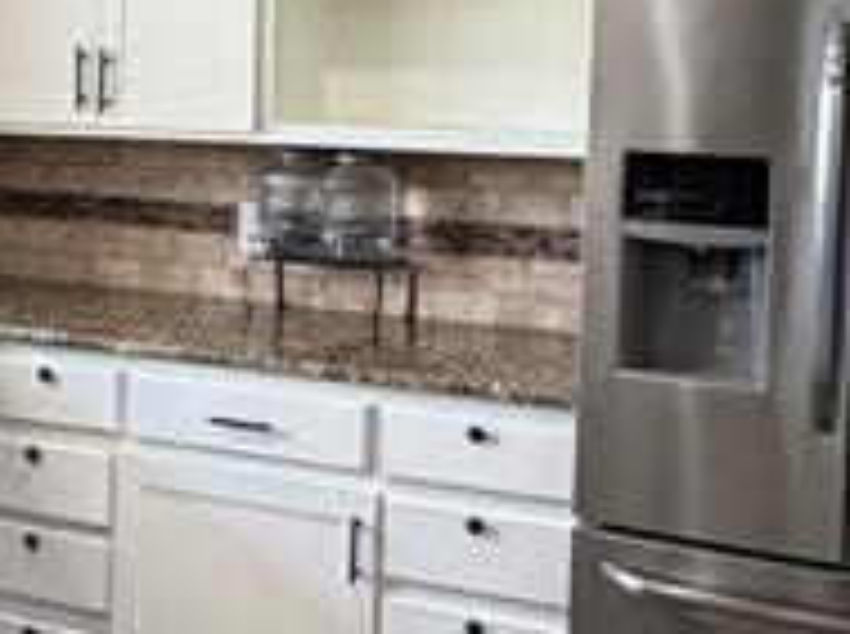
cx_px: 139
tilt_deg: -2.3
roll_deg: +0.7
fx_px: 1863
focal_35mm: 76
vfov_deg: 19.2
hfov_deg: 25.2
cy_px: 166
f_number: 2.2
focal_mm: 2.22
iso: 250
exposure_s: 1/120
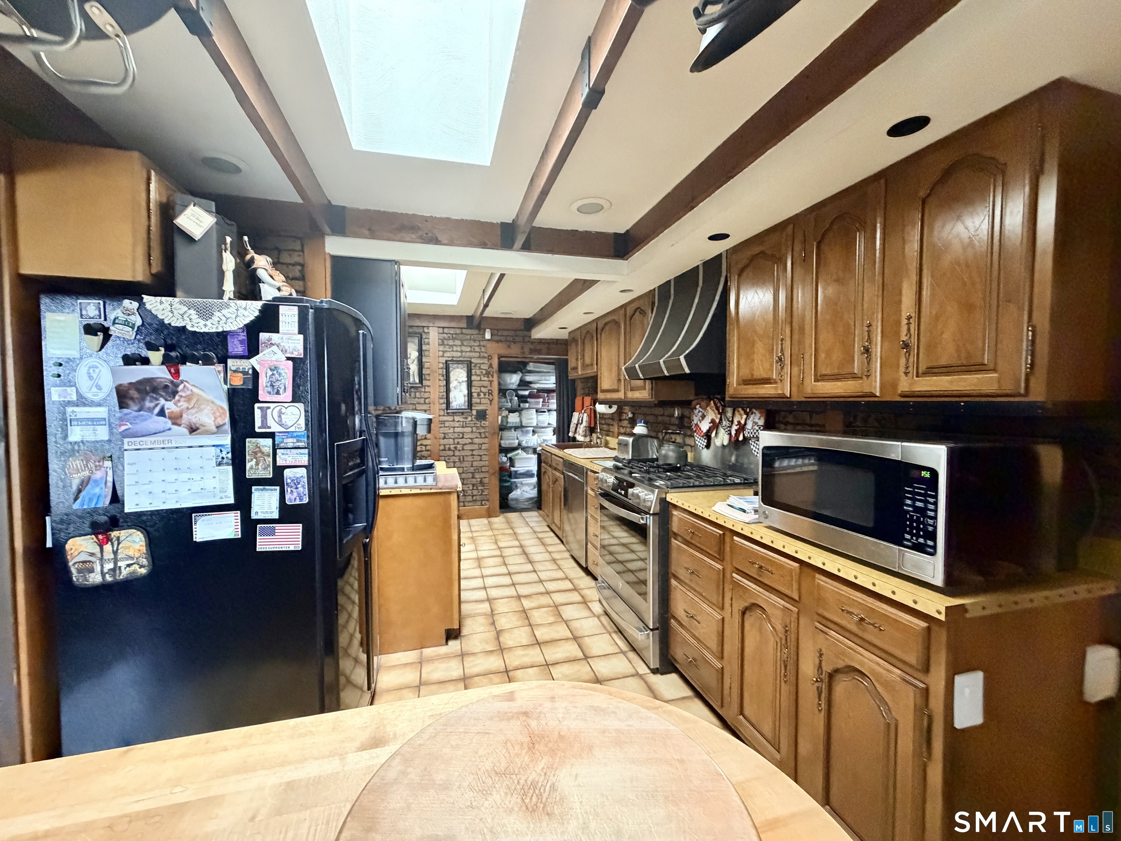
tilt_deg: -2.6
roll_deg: +0.8
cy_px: 420
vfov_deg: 85.7
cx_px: 560
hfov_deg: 102.1
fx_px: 453
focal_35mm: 14
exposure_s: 1/60
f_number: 2.2
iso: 800
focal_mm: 2.22
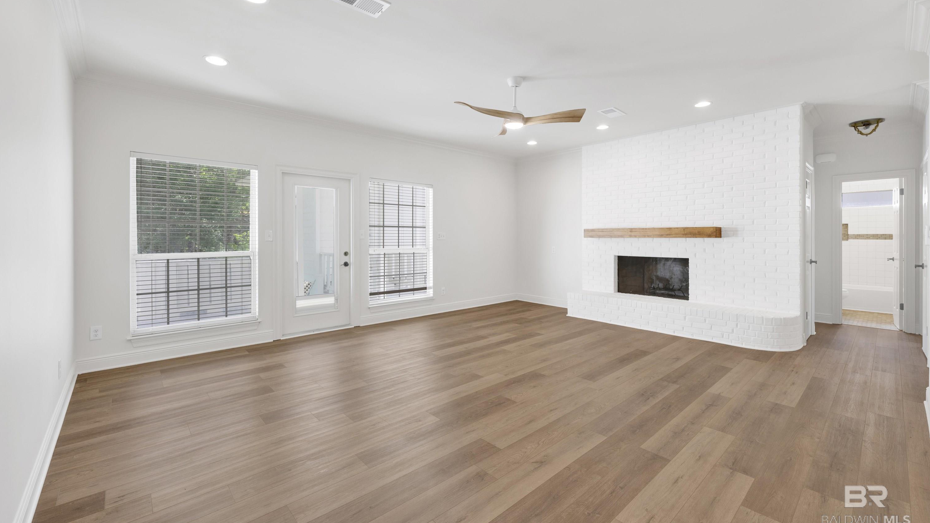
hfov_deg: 103.0
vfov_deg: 70.3
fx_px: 370
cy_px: 234
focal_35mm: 15
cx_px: 468
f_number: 11
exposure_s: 1/40
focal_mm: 14
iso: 400
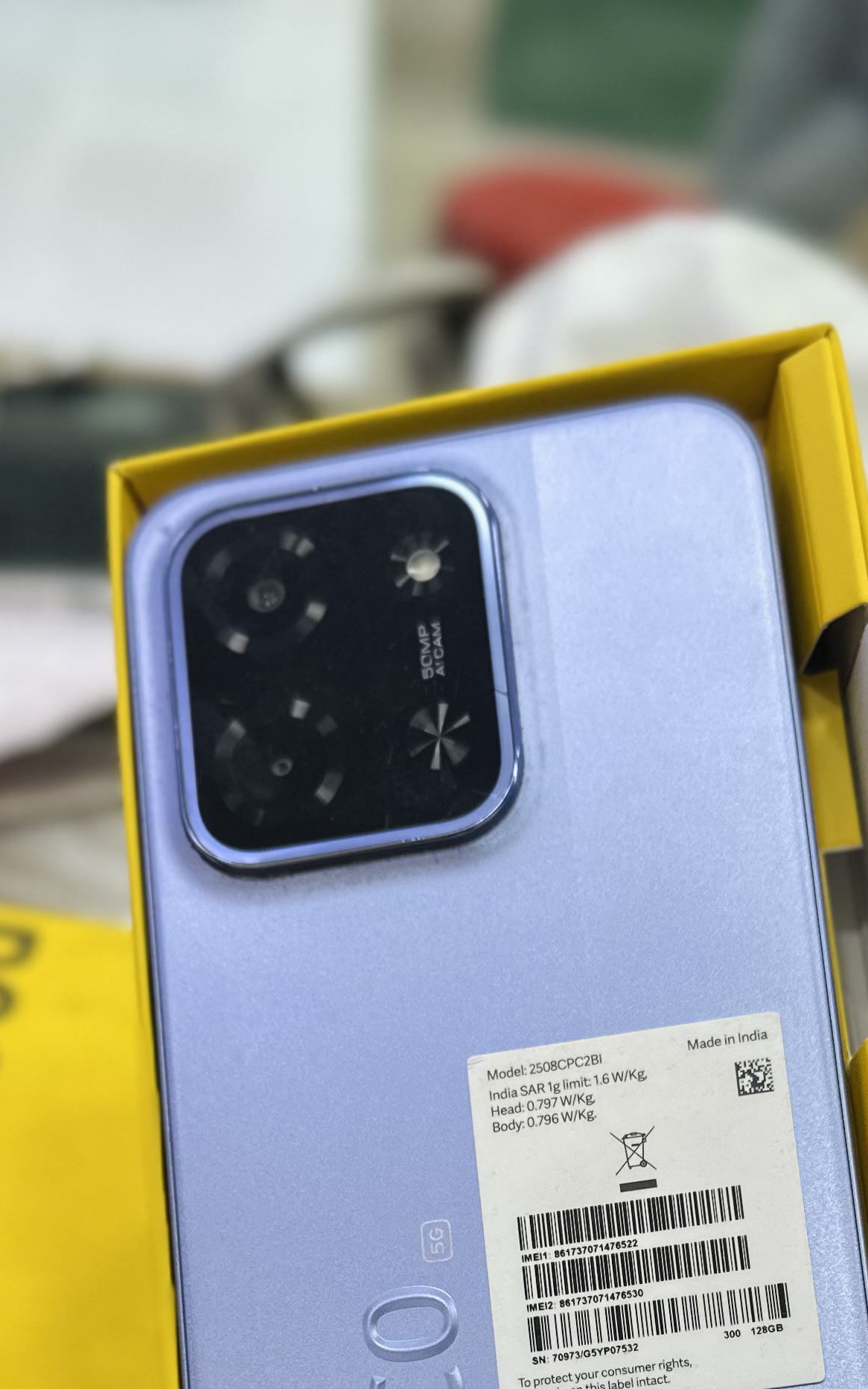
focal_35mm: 55
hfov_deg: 23.5
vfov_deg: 34.0
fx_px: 2081
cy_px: 1358
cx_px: 508
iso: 64
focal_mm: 6.86
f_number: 1.78
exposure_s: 1/155
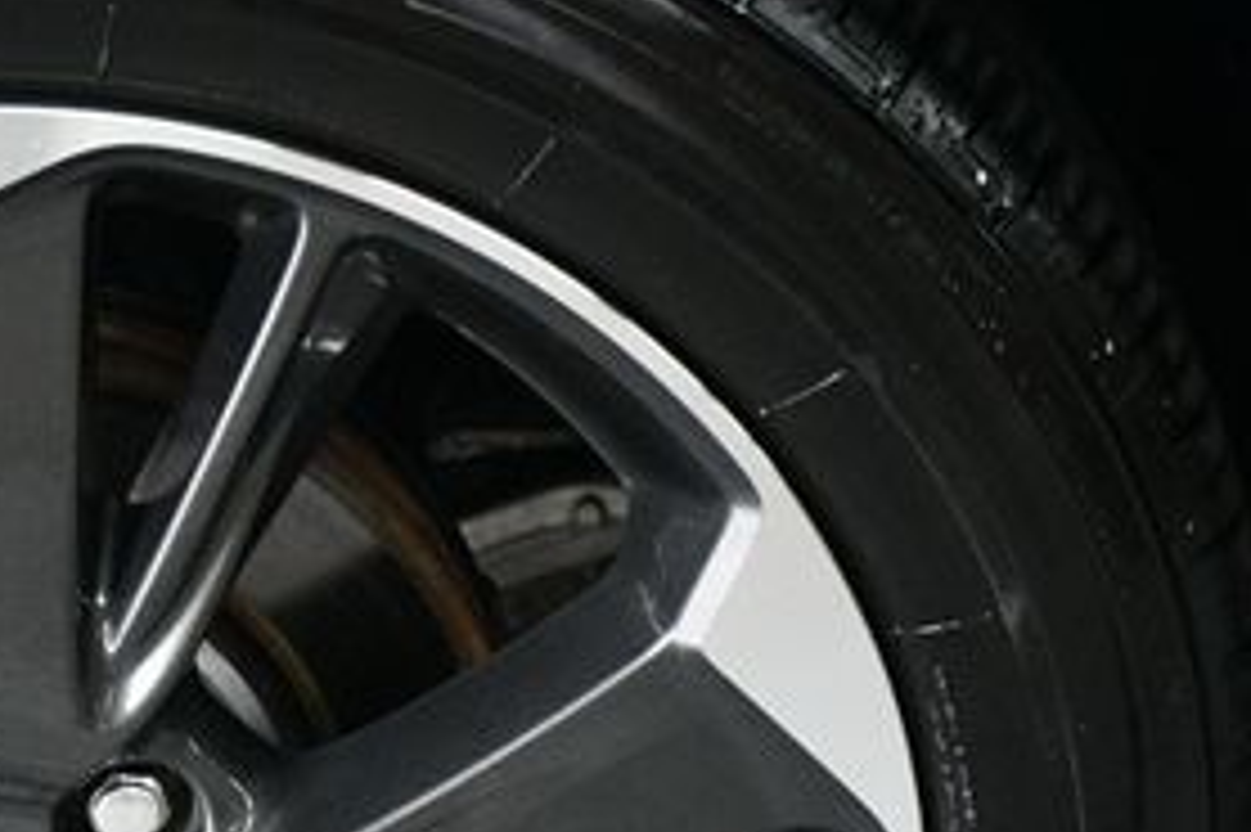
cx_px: -176
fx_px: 5036
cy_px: 854
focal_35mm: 145
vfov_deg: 9.4
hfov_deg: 13.8
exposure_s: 1/125
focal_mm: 42
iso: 2800
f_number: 4.5
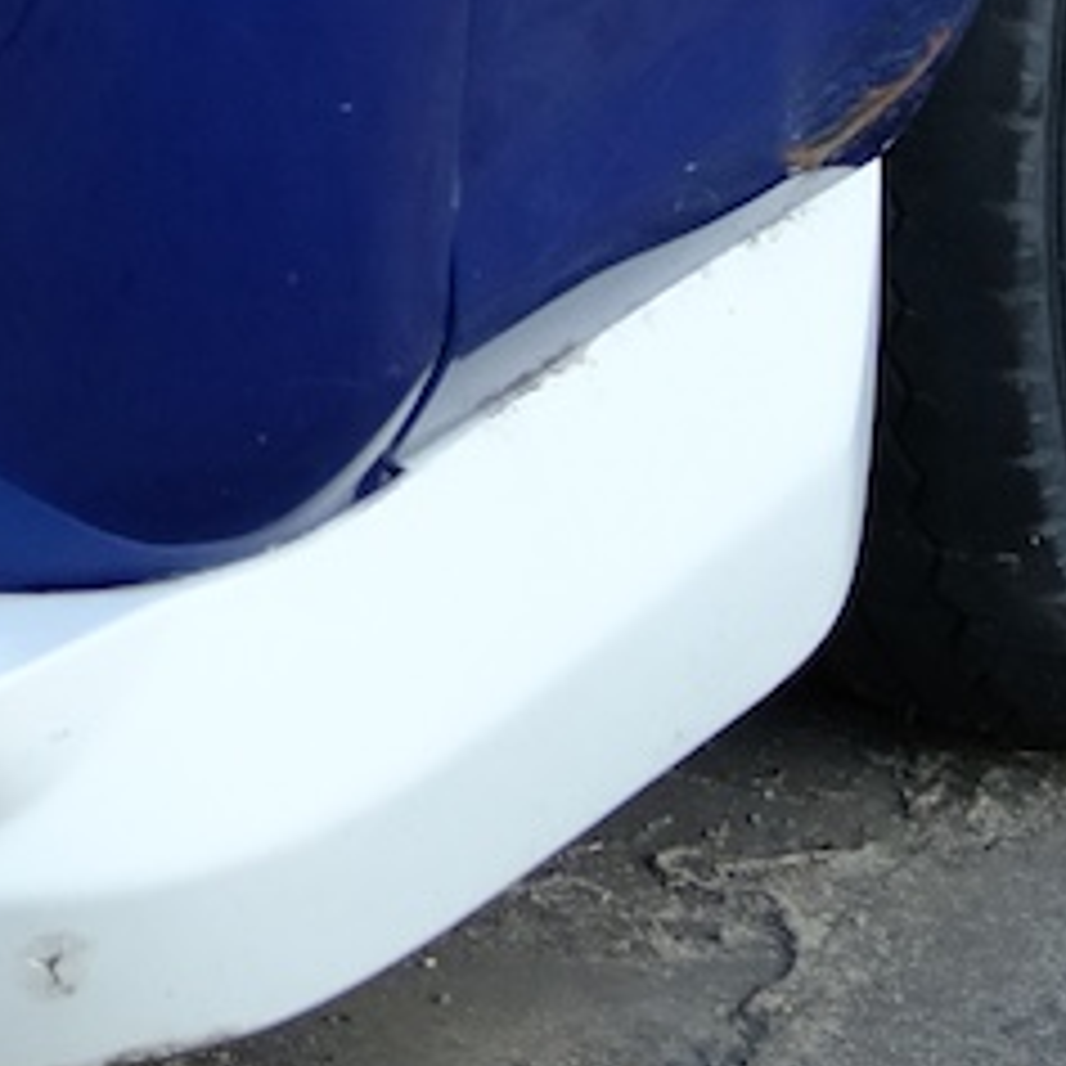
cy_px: -2420
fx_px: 12717
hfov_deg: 4.7
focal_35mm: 365
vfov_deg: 4.6
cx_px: -1484
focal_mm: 35
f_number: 2
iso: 400
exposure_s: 1/2000
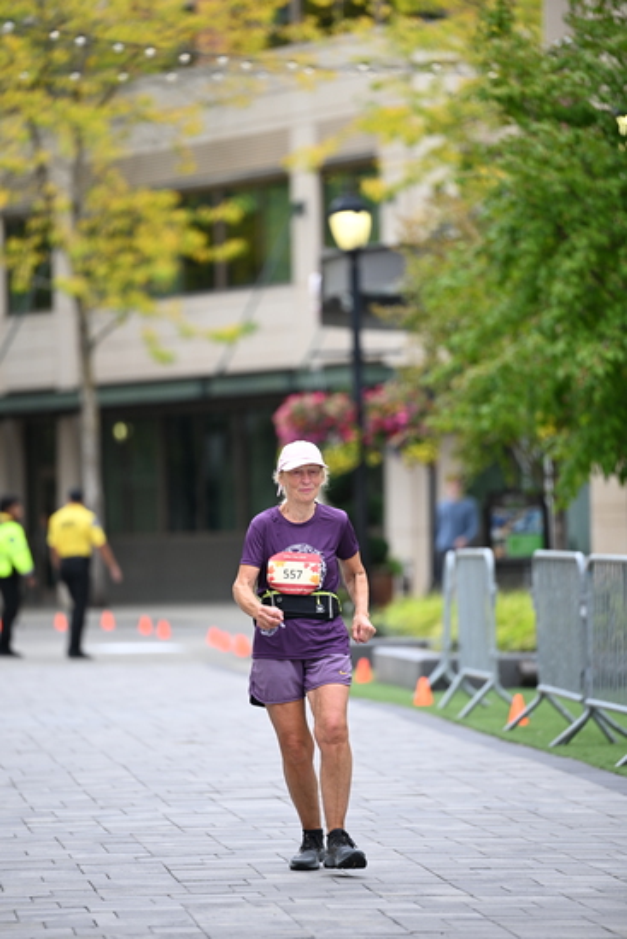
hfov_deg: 6.9
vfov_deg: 10.3
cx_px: 314
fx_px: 5221
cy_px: 470
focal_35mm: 200
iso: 400
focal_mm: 200
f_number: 2.8
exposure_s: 1/1000
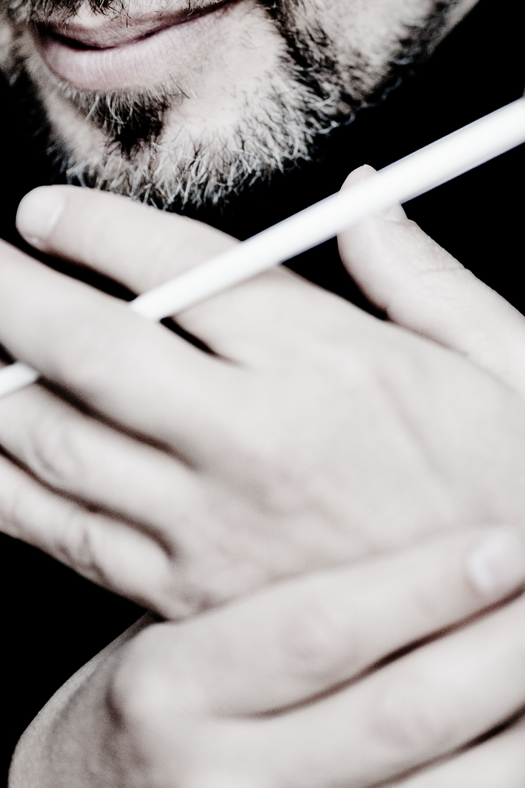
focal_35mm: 152
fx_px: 3325
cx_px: 428
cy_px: -22
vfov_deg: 13.3
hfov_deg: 9.0
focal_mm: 50
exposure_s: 1/160
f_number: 1.6
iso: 800
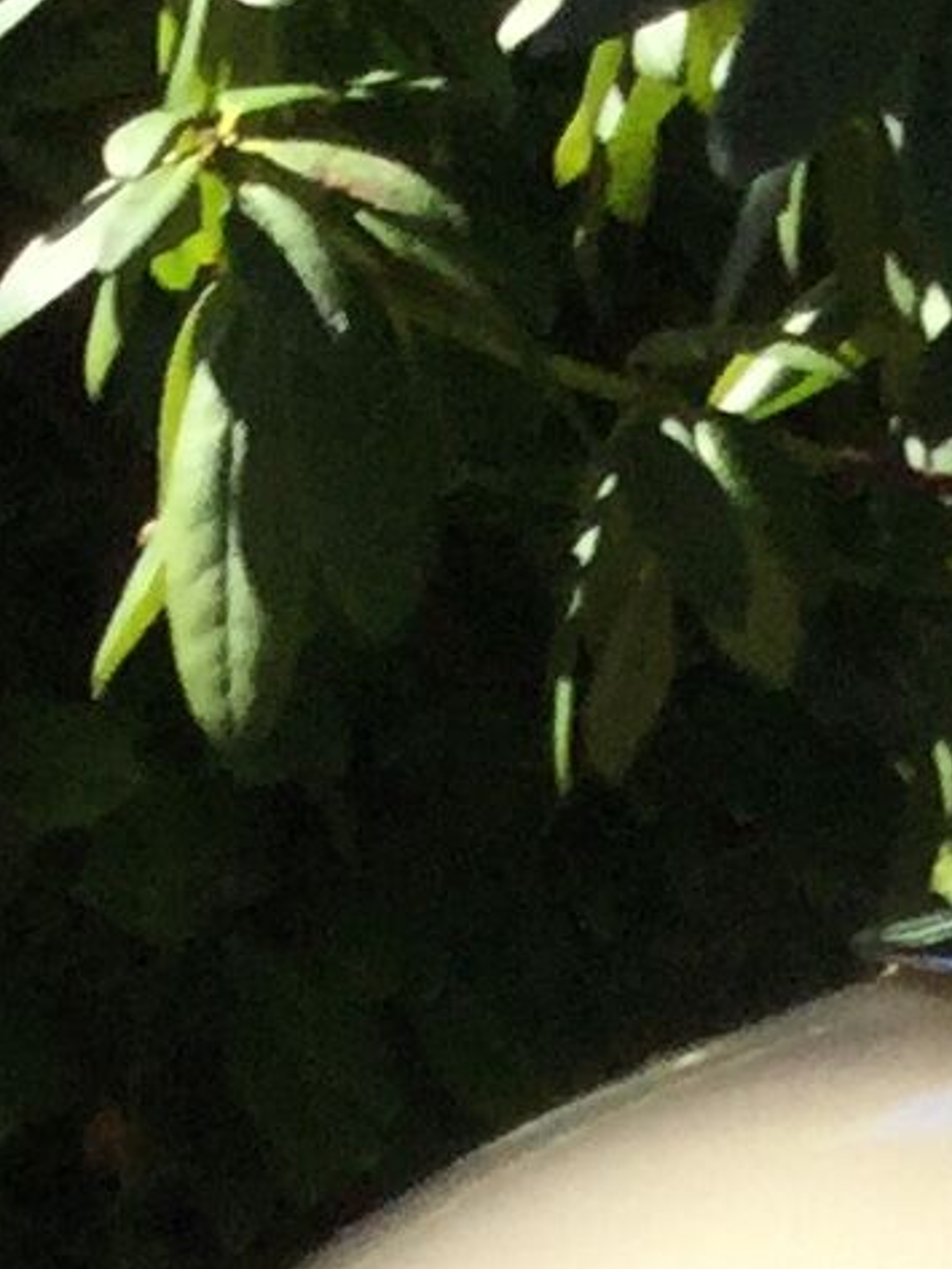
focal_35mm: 214
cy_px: 3509
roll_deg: -2.3
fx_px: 7844
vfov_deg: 8.2
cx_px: 1950
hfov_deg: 6.7
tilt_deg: -24.6
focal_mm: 3.3
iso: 25
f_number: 2.4
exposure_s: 1/886
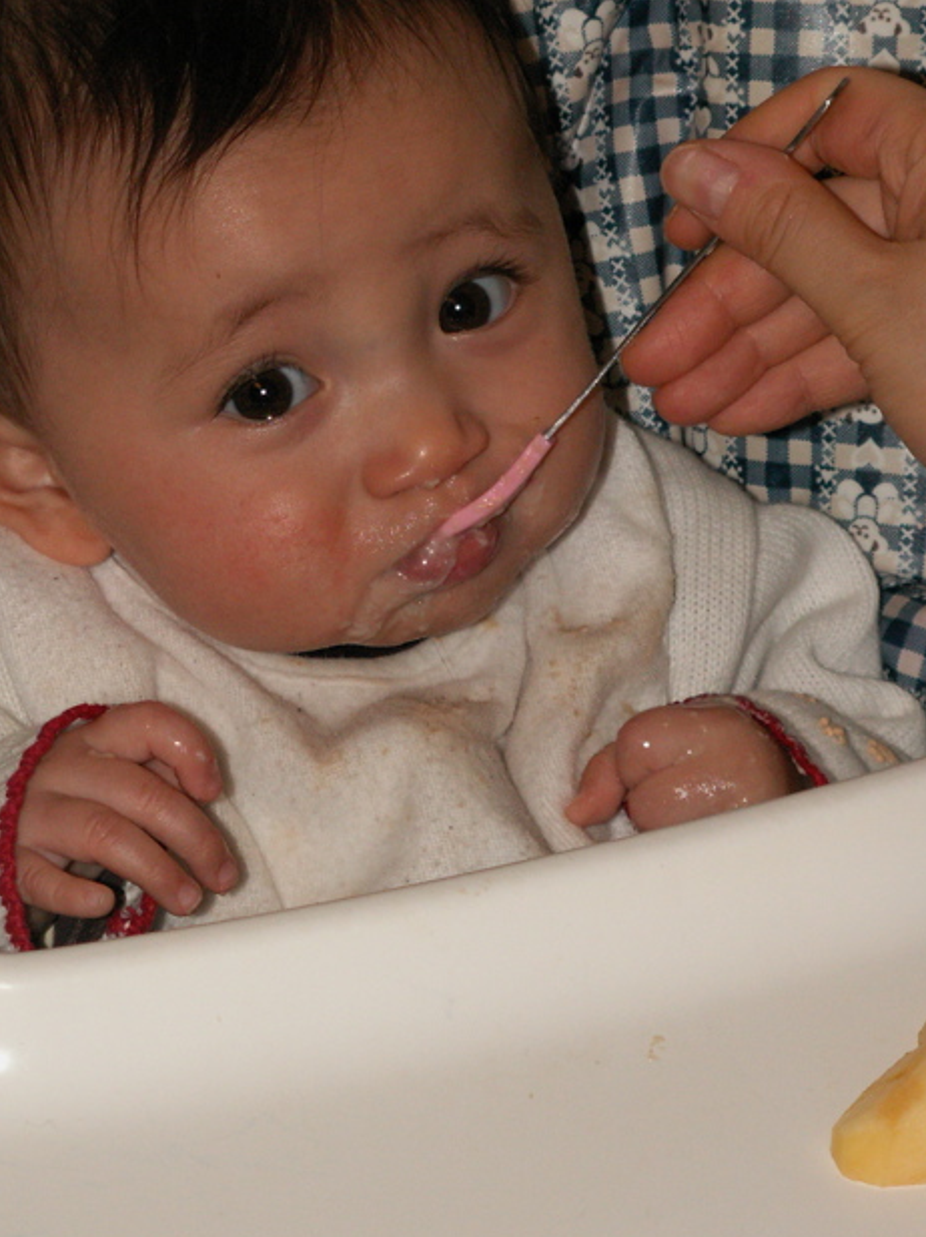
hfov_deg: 8.4
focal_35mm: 177
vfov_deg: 11.2
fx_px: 6320
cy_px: 482
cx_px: 414
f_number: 4
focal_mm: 20.85
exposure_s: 1/40
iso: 160
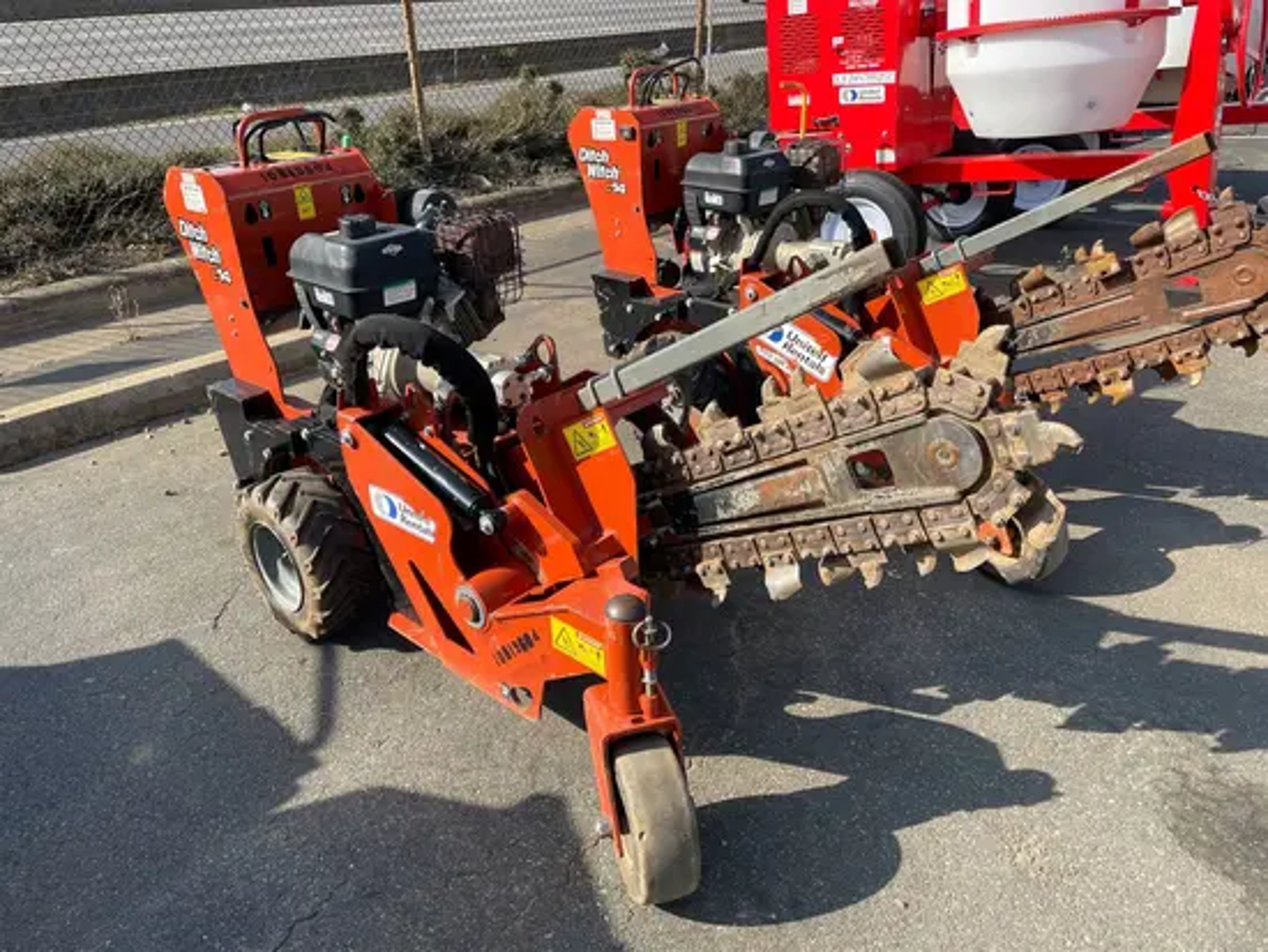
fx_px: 953
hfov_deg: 67.3
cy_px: 476
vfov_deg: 53.1
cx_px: 634
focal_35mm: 26
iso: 50
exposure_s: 1/1825
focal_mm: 4.2
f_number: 1.6
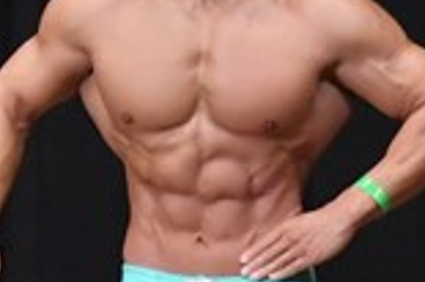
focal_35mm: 1087
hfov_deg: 1.9
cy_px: 301
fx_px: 12819
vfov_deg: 1.3
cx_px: -125
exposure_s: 1/400
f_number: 5.6
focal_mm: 145
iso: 8000
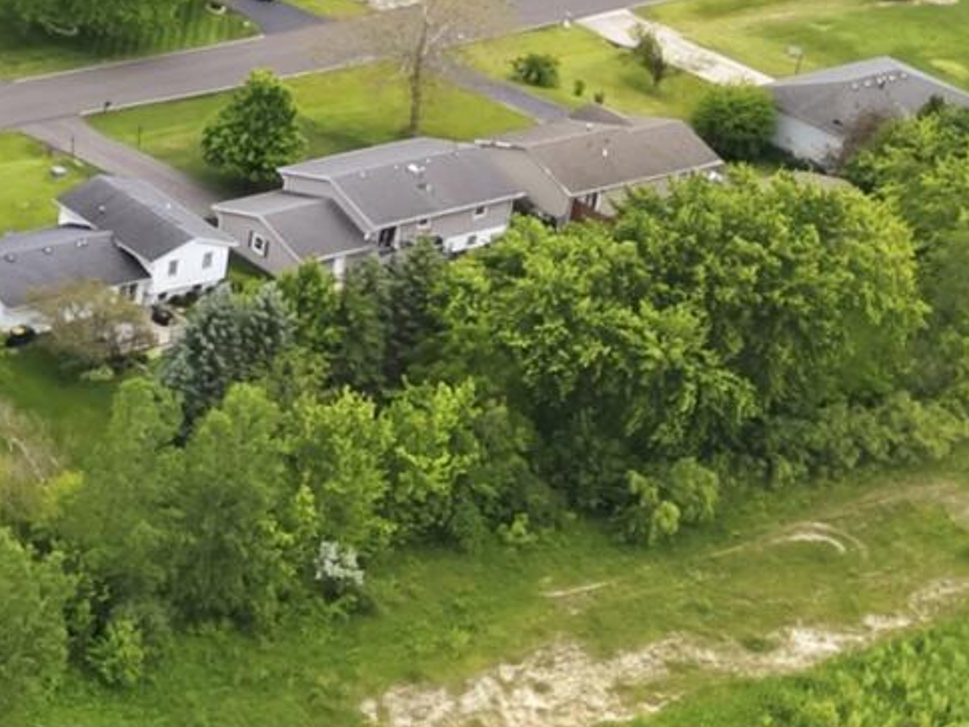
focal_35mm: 124
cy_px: -55
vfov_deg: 11.8
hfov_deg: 13.8
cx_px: -899
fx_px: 3471
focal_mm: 8.7
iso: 260
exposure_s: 1/2500
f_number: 1.8
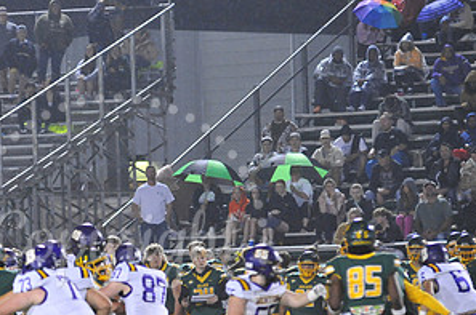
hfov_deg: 5.3
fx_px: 5161
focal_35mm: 391
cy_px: 245
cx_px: 115
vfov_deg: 3.5
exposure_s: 1/160
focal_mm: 200
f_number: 4
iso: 4000
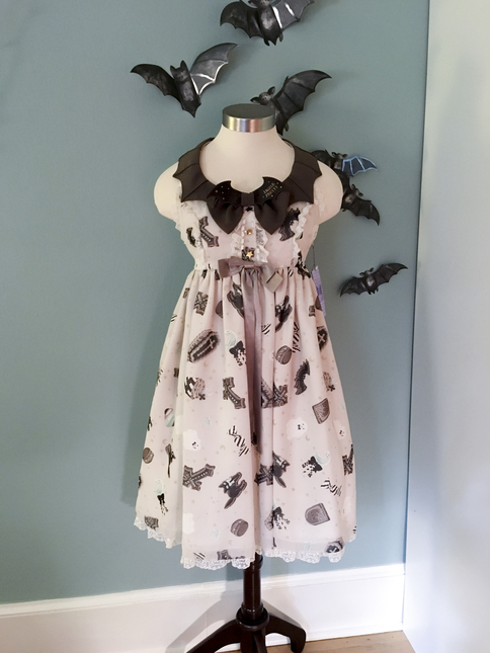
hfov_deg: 48.2
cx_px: 245
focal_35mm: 29
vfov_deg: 61.7
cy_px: 326
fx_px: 547
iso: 400
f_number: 2.2
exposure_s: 1/15
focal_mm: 4.15
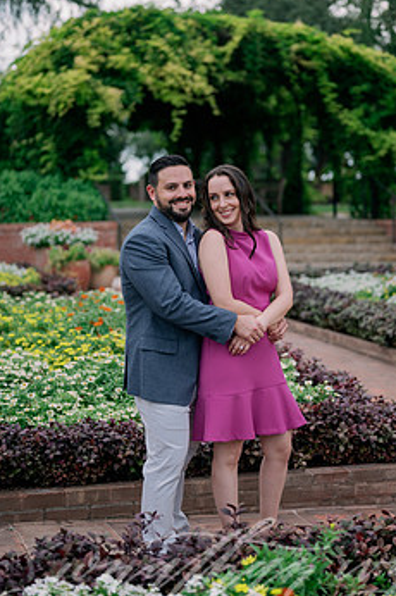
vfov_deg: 30.9
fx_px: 1075
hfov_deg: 20.9
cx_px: 225
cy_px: 251
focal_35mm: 65
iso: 160
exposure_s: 1/1000
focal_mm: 50
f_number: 2
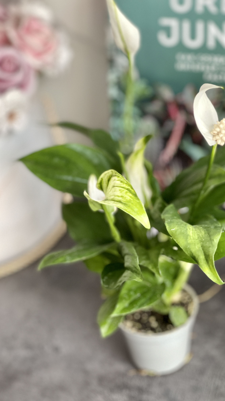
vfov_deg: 30.2
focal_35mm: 70
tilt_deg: -32.6
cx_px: 147
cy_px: 200
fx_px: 742
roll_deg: +8.8
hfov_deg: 17.2
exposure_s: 1/40
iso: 250
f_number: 2.2
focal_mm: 7.5
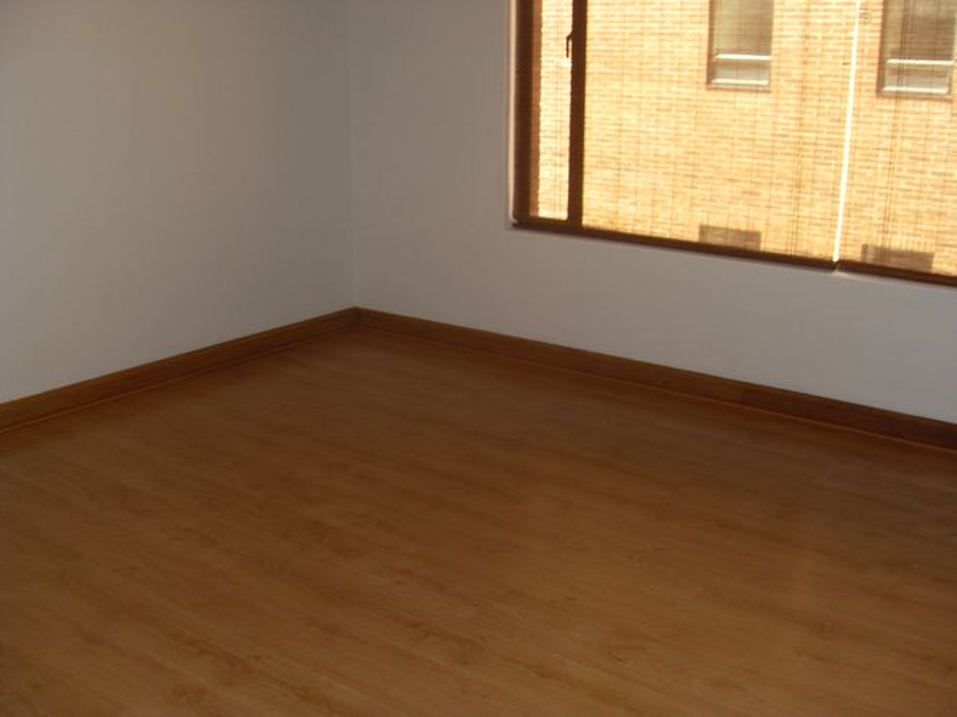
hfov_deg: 50.1
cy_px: 358
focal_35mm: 37
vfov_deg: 38.7
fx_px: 1023
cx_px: 478
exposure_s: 1/45
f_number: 2.8
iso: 100
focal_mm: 6.3
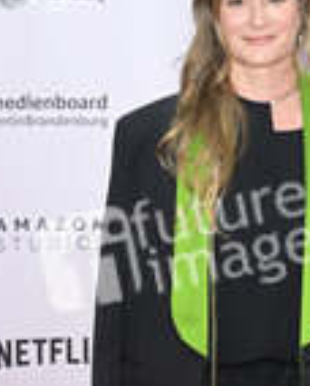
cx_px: 256
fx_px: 1511
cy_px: 383
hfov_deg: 11.7
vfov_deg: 14.3
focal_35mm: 132
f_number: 5.6
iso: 400
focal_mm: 50
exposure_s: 1/250
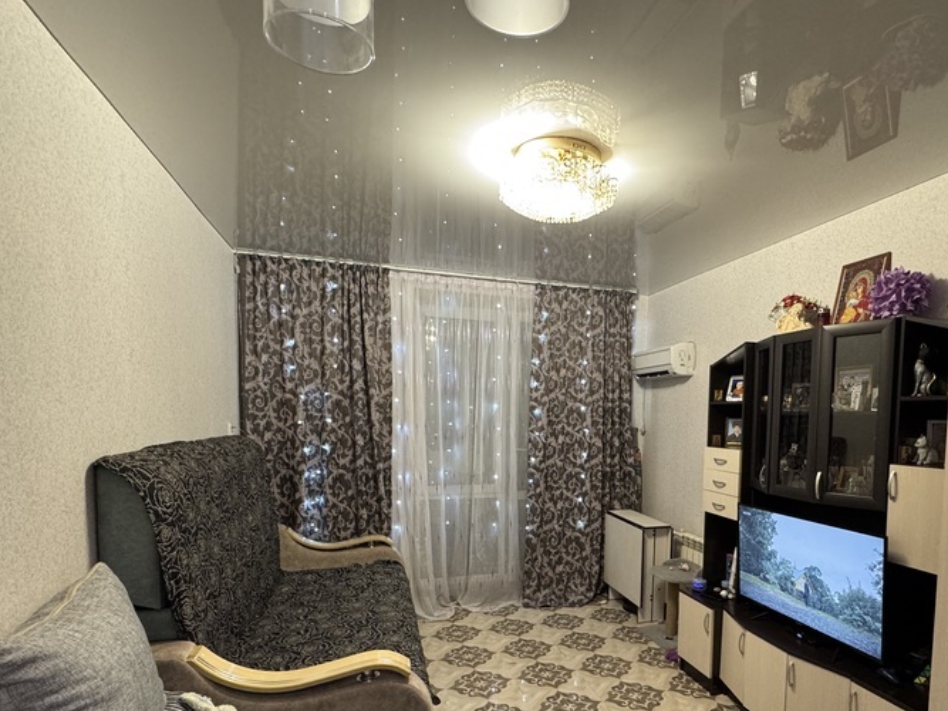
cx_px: 566
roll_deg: -0.4
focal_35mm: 21
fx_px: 575
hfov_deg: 78.2
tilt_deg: -3.9
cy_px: 461
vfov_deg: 62.2
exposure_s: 1/50
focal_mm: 2.22
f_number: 2.2
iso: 500
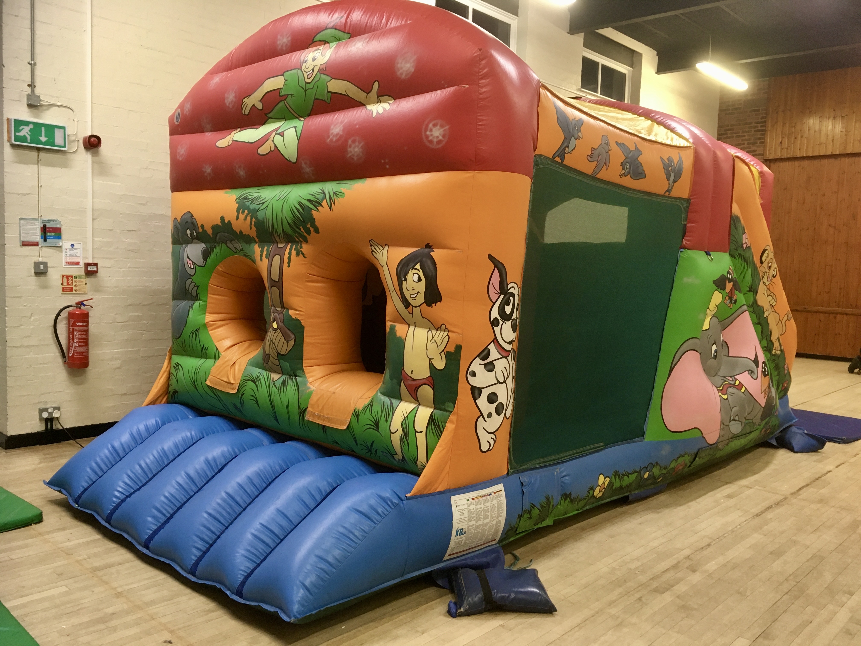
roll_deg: -1.4
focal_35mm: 29
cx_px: 430
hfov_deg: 61.7
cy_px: 323
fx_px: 721
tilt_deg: -4.3
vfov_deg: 48.2
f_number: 2.2
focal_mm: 4.15
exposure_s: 1/33
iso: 125
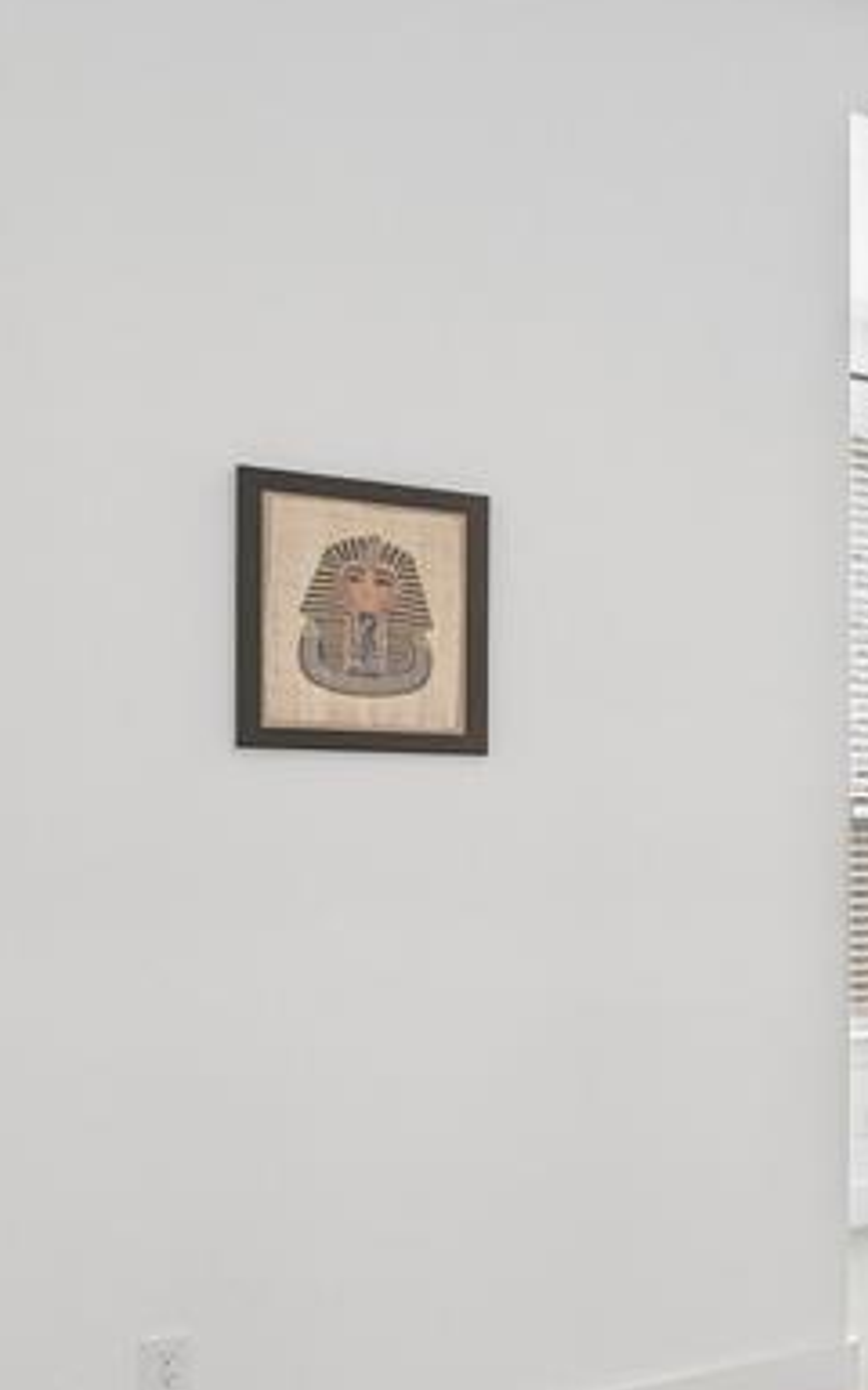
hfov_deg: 26.3
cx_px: 1241
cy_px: 862
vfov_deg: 51.1
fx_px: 1438
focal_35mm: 38
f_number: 8
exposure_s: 1/15
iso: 400
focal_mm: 14
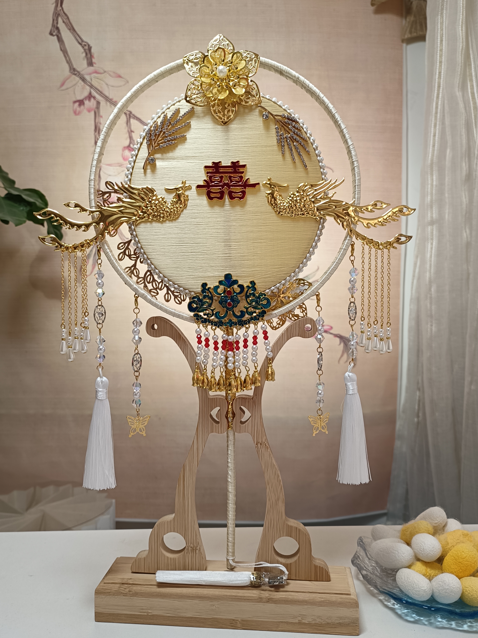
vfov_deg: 65.3
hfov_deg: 51.4
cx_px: 239
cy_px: 319
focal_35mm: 27
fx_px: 497
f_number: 1.9
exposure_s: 1/50
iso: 152
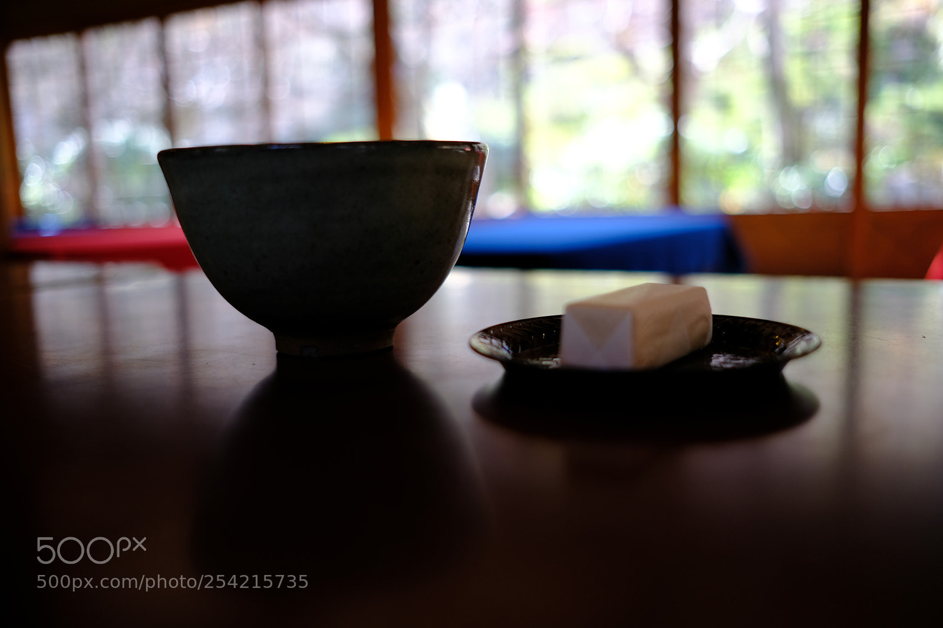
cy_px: 314
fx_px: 917
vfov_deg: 37.8
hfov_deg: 54.4
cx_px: 472
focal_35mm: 35
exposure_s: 1/210
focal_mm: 23
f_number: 2
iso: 200
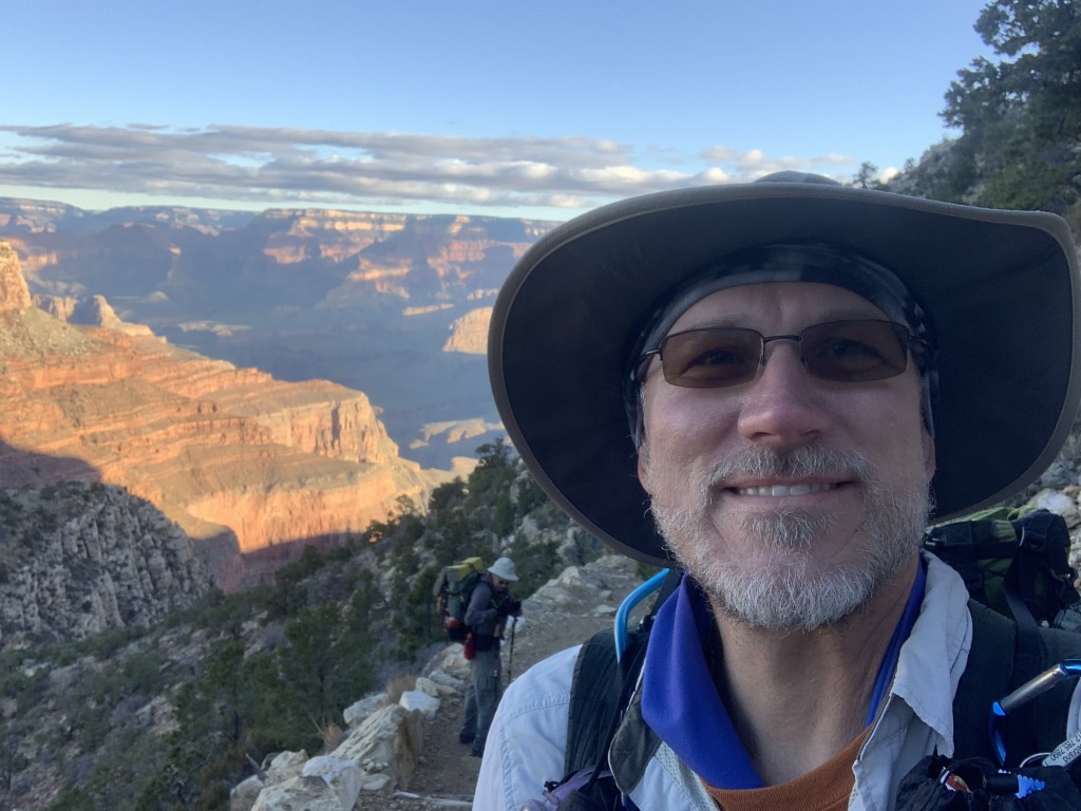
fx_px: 999
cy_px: 406
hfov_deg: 56.8
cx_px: 540
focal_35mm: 32
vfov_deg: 44.2
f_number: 2.2
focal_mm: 2.87
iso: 16
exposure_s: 1/203
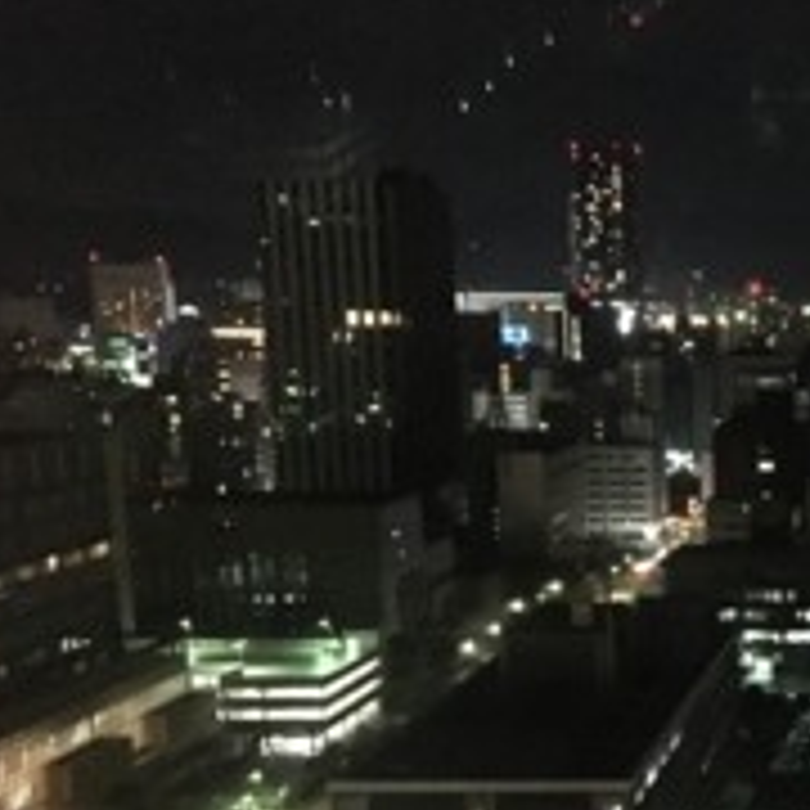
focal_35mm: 64
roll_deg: -0.5
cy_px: 590
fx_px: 1694
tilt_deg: -8.8
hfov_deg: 24.4
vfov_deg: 26.6
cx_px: 972
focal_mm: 4.15
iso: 2000
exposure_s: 1/15
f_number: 2.2
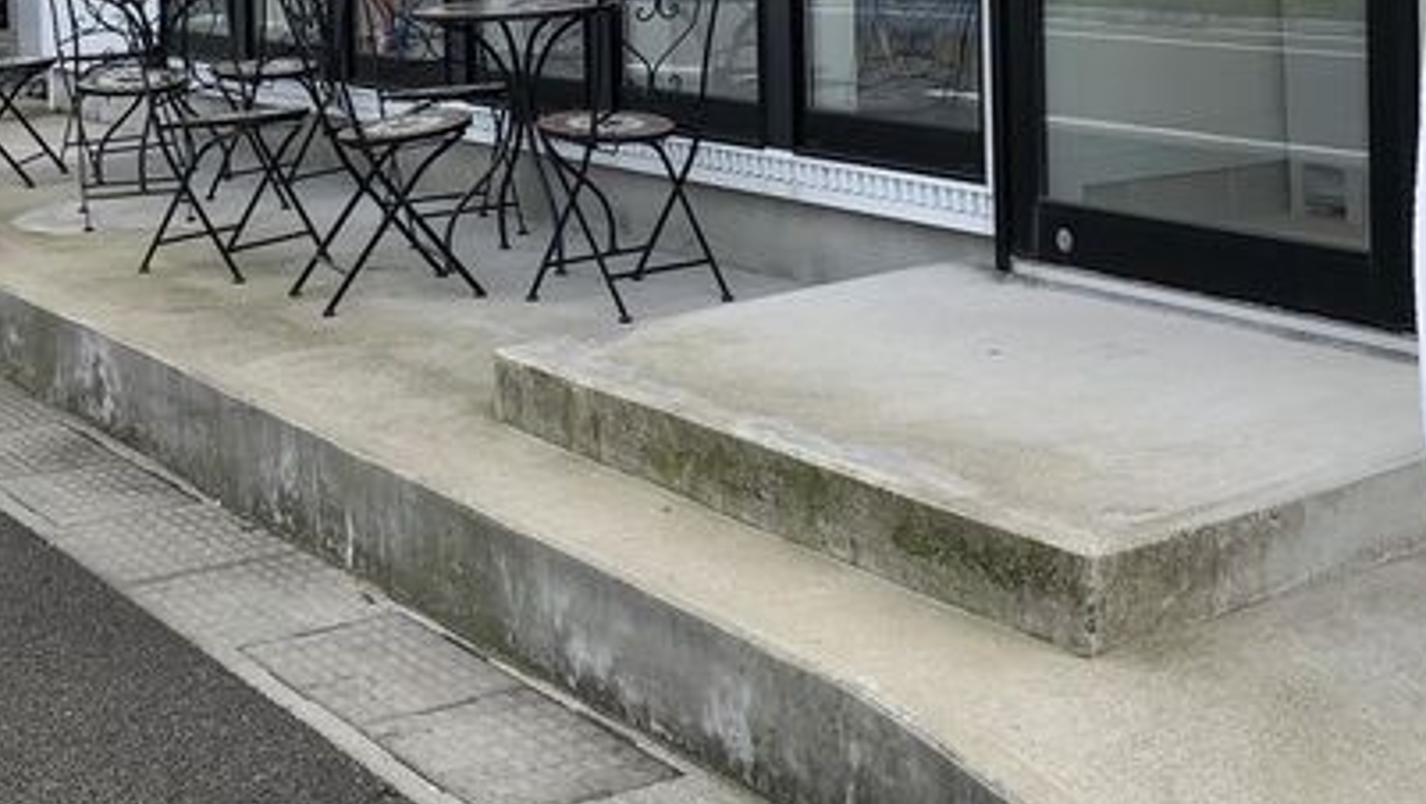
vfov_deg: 18.8
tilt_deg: -1.7
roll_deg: +2.4
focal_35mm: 62
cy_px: -30
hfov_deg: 33.8
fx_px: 2345
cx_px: 706
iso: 20
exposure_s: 1/1429
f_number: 1.8
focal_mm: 3.99
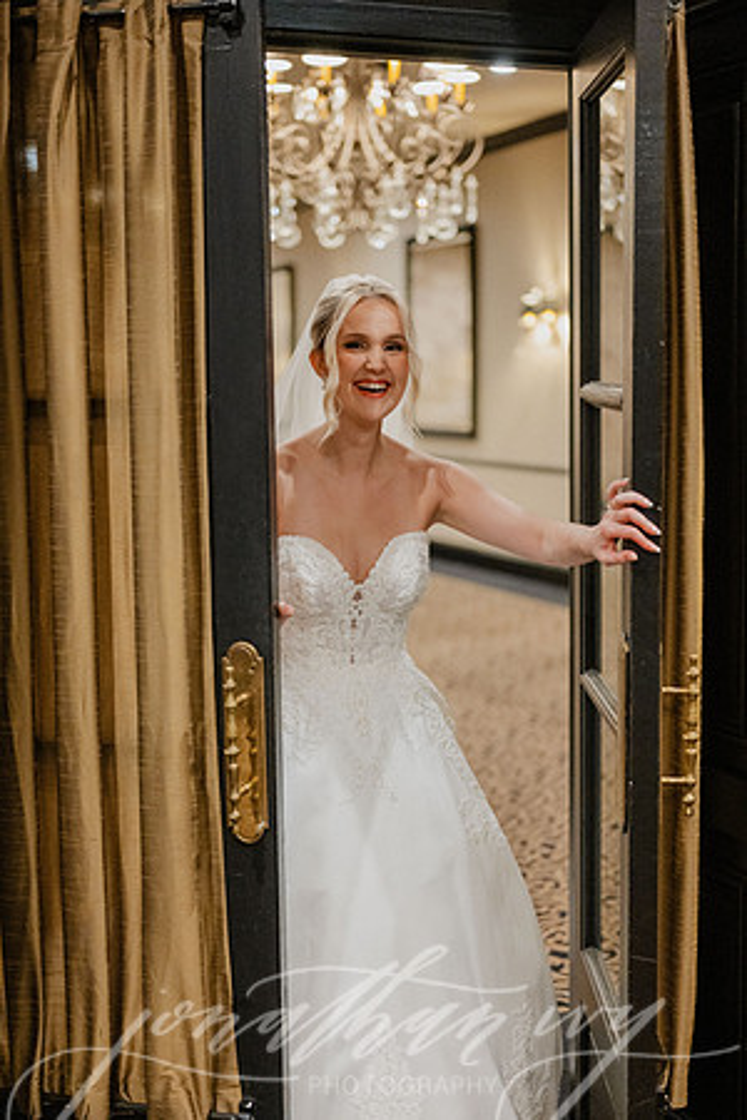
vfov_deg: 39.6
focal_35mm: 50
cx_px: 374
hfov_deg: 27.0
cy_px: 560
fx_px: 1556
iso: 4000
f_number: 2
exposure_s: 1/250
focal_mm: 50
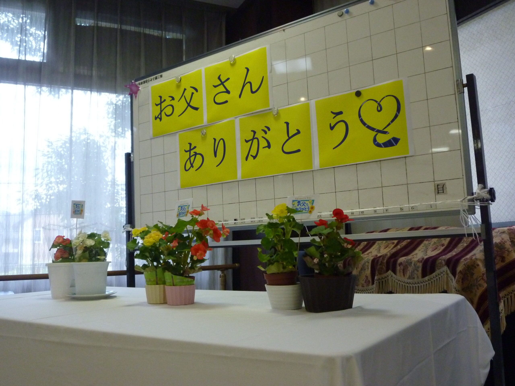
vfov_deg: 42.9
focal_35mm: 33
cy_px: 193
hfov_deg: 55.4
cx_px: 258
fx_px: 491
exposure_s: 1/60
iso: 400
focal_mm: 5.9
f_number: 3.2
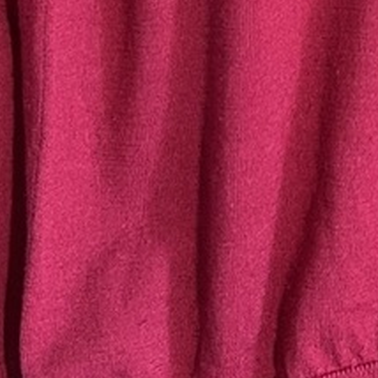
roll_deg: -0.3
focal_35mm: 143
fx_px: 1767
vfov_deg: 10.9
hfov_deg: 11.9
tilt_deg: -2.1
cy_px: -418
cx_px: 495
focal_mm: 5.7
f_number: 1.5
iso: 320
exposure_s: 1/60
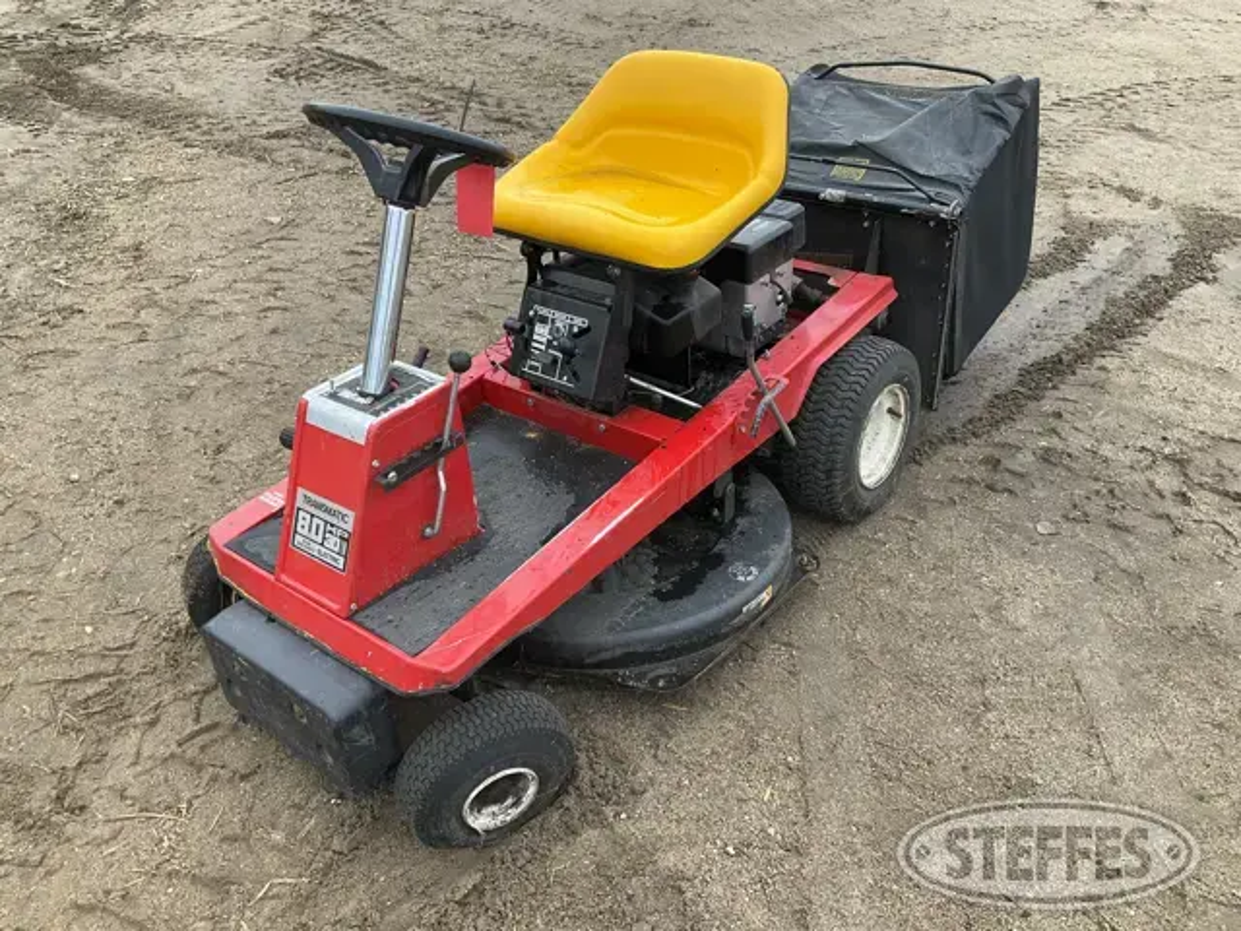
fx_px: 1040
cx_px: 620
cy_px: 466
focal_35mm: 29
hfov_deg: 61.7
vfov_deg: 48.2
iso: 32
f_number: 1.8
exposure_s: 1/122
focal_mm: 3
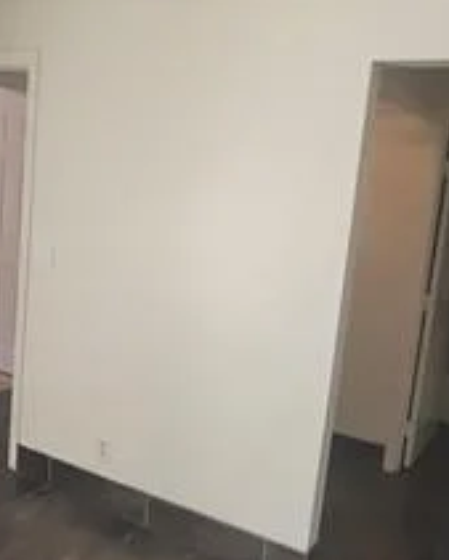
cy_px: 300
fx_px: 598
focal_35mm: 36
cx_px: 231
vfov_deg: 50.2
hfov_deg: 41.2
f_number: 2.2
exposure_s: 1/60
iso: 160
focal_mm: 2.2
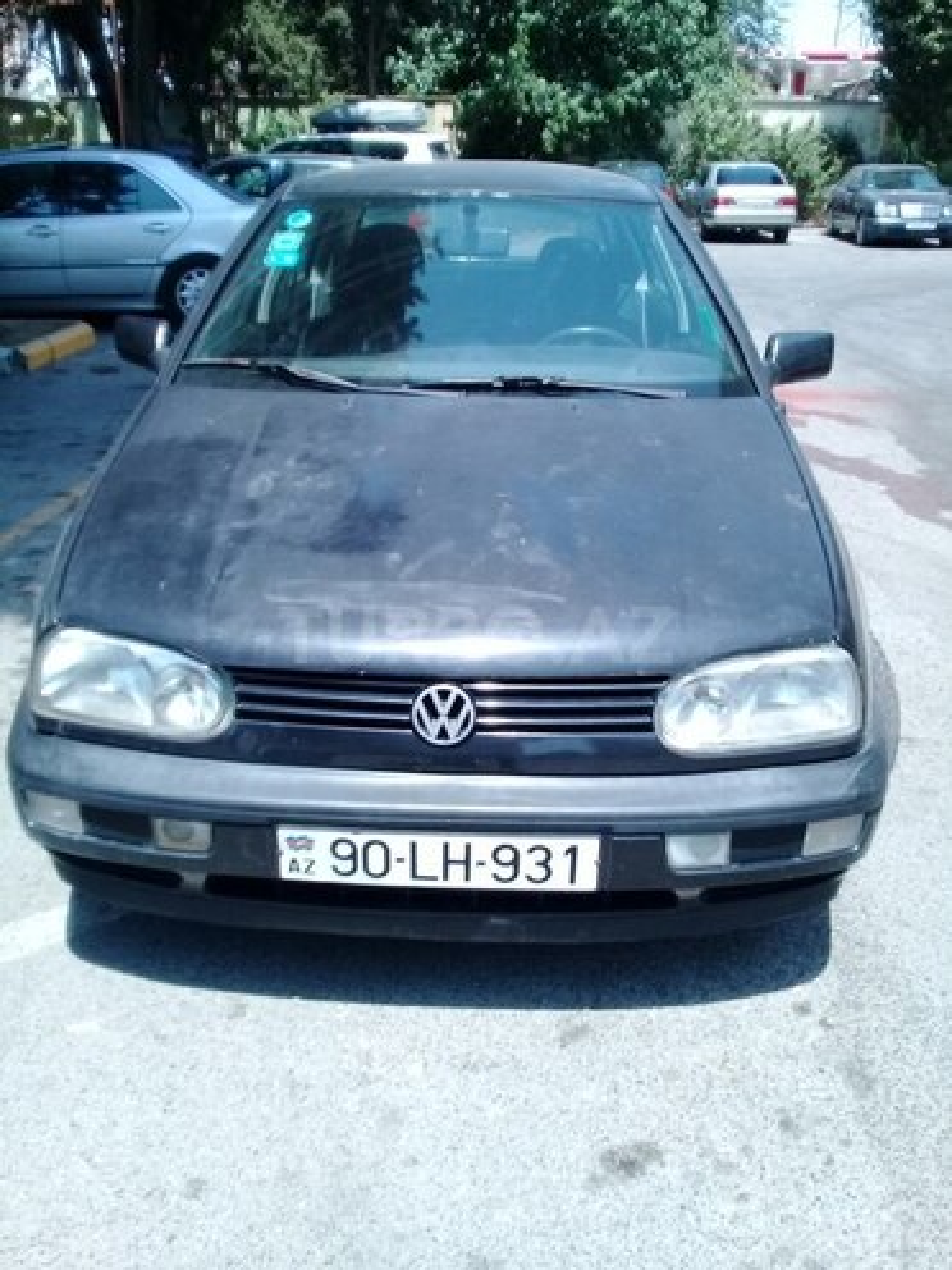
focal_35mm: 31
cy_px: 635
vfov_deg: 58.4
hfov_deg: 45.4
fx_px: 1137
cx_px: 476
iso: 64
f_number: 2.2
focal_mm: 3.3
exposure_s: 1/572
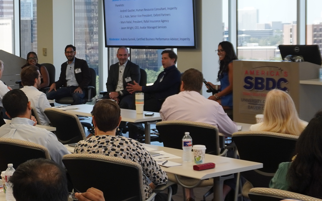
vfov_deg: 16.1
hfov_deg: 24.8
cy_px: 67
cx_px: 39
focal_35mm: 81
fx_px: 711
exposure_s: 1/60
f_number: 4
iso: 250
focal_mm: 20
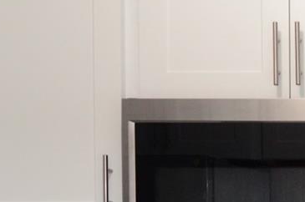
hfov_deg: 22.8
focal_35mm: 79
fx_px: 668
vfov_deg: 16.0
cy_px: 290
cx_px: 401
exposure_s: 1/60
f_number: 4.5
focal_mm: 12
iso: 800
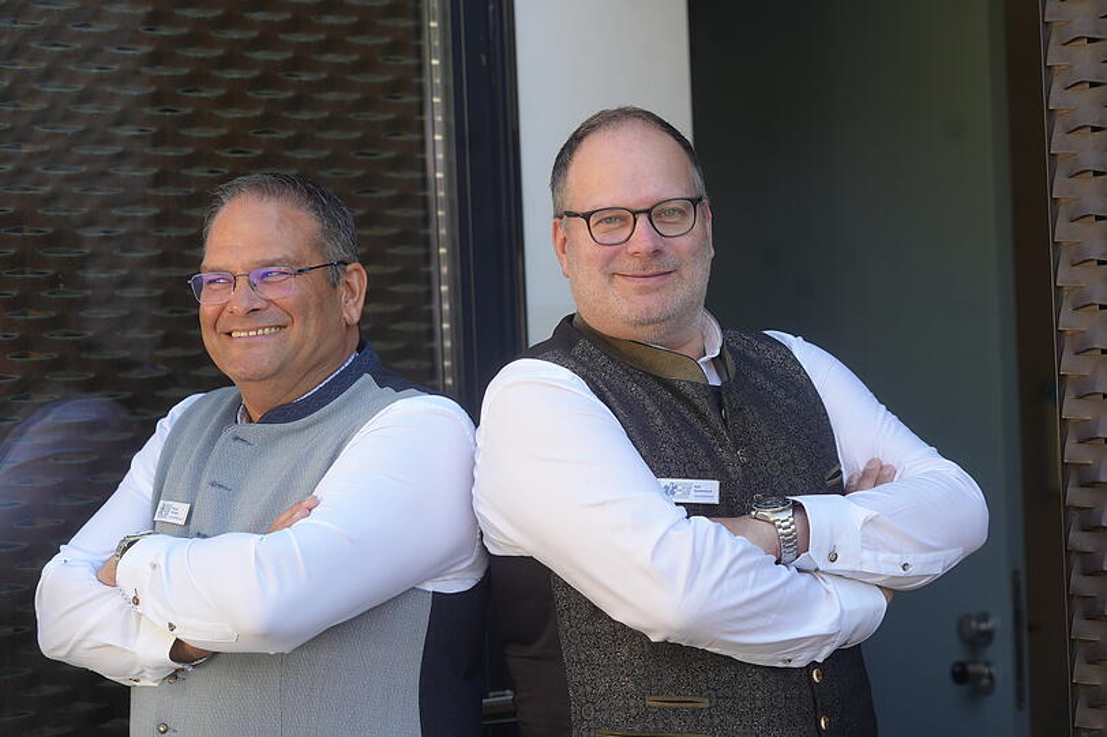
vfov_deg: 13.7
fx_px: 3074
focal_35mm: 100
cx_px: 554
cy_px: 368
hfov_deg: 20.4
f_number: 4
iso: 160
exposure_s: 1/160
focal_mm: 100
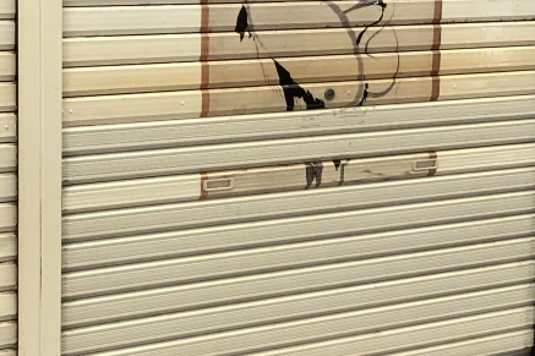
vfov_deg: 17.0
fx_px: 1188
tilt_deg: -8.6
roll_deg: -0.9
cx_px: 136
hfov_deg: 25.1
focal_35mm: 80
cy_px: 115
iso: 40
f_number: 1.8
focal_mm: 4
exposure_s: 1/17
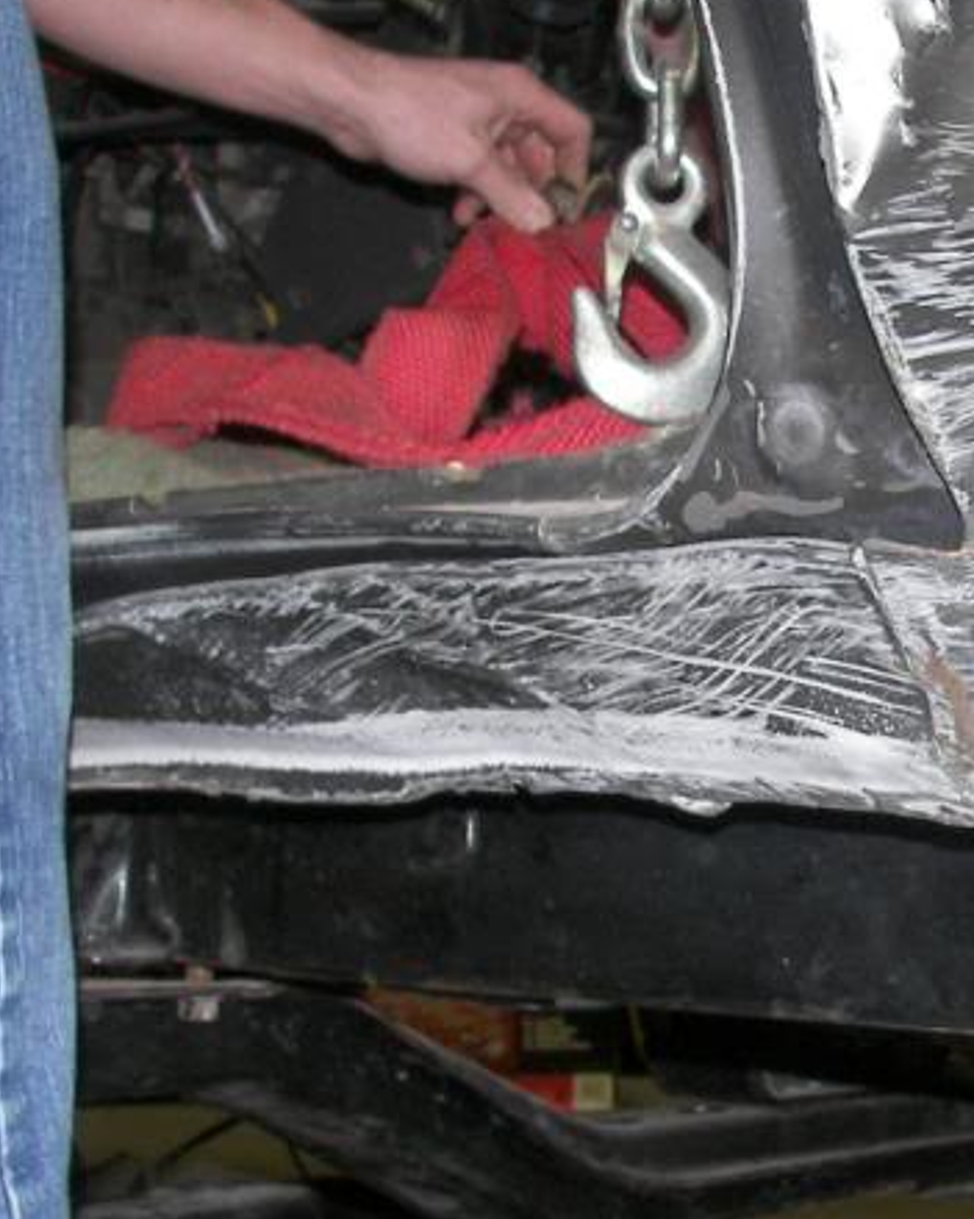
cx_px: 844
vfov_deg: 23.3
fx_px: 2956
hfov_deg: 18.5
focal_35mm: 82
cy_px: 691
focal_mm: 6
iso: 100
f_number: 2.8
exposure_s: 1/30
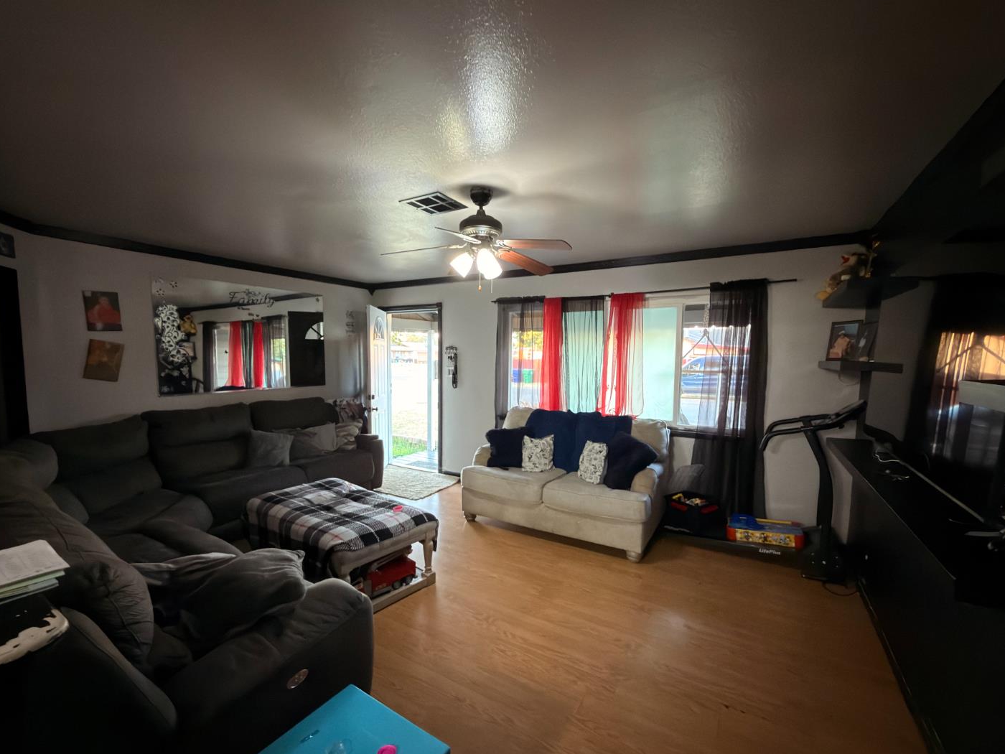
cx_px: 497
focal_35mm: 15
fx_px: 435
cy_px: 392
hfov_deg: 98.2
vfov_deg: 81.7
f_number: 2.2
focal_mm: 2.22
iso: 500
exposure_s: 1/17
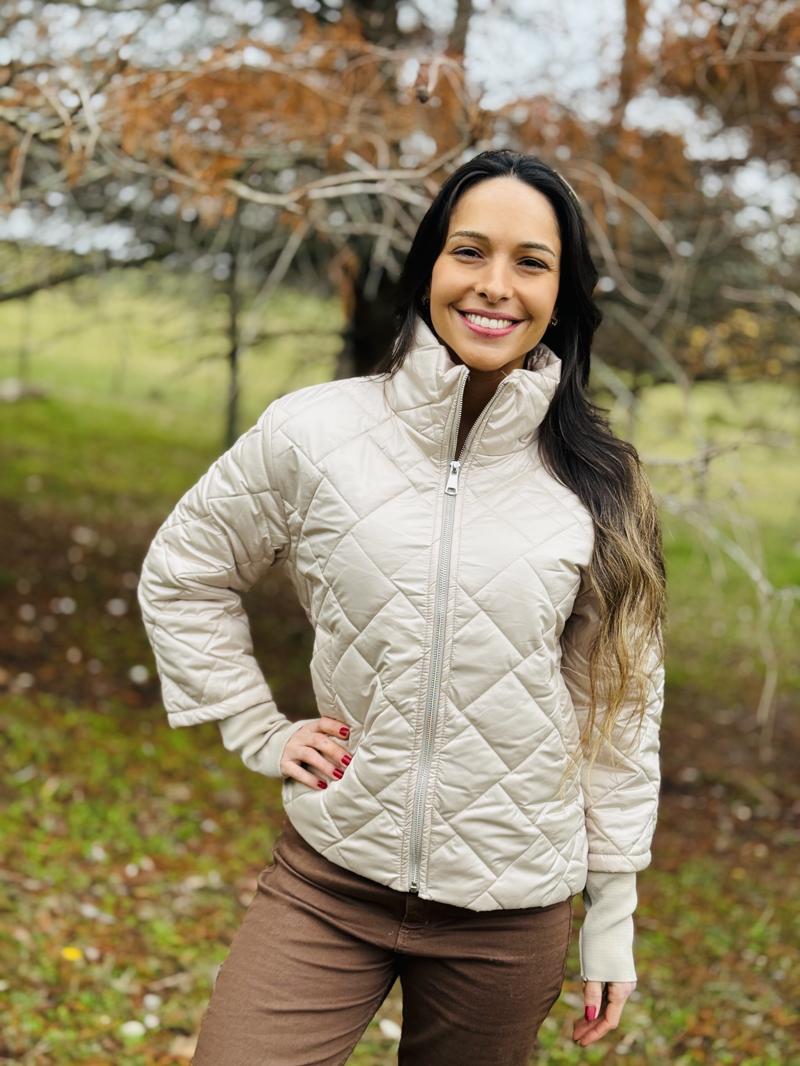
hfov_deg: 30.3
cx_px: 400
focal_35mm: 48
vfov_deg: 39.7
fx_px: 1479
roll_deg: -6.9
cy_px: 533
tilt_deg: -7.4
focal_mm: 6.76
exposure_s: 1/913
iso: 64
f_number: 1.78
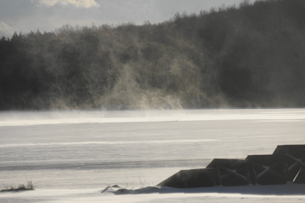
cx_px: 152
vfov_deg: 5.7
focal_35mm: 240
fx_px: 2033
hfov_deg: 8.6
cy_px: 102
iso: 100
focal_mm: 160
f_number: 8
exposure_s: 1/400
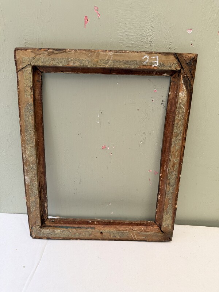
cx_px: 110
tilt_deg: -23.6
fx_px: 202
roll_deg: -1.7
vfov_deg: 71.6
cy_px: 146
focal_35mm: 24
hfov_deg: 56.8
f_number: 1.78
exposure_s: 1/198
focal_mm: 6.76
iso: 64
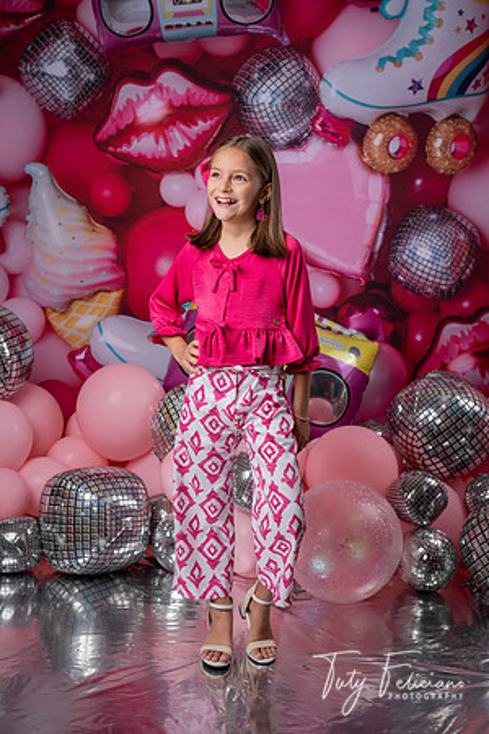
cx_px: 244
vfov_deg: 39.6
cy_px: 367
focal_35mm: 50
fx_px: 1019
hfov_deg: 27.0
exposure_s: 1/100
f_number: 4.5
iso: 100
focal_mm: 50
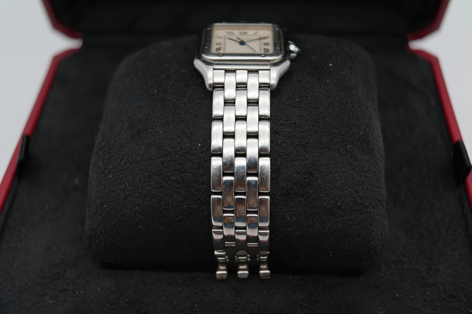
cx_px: 236
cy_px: 157
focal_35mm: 35
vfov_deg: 37.9
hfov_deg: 54.4
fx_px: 459
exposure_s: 1/250
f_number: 5
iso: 400
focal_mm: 35
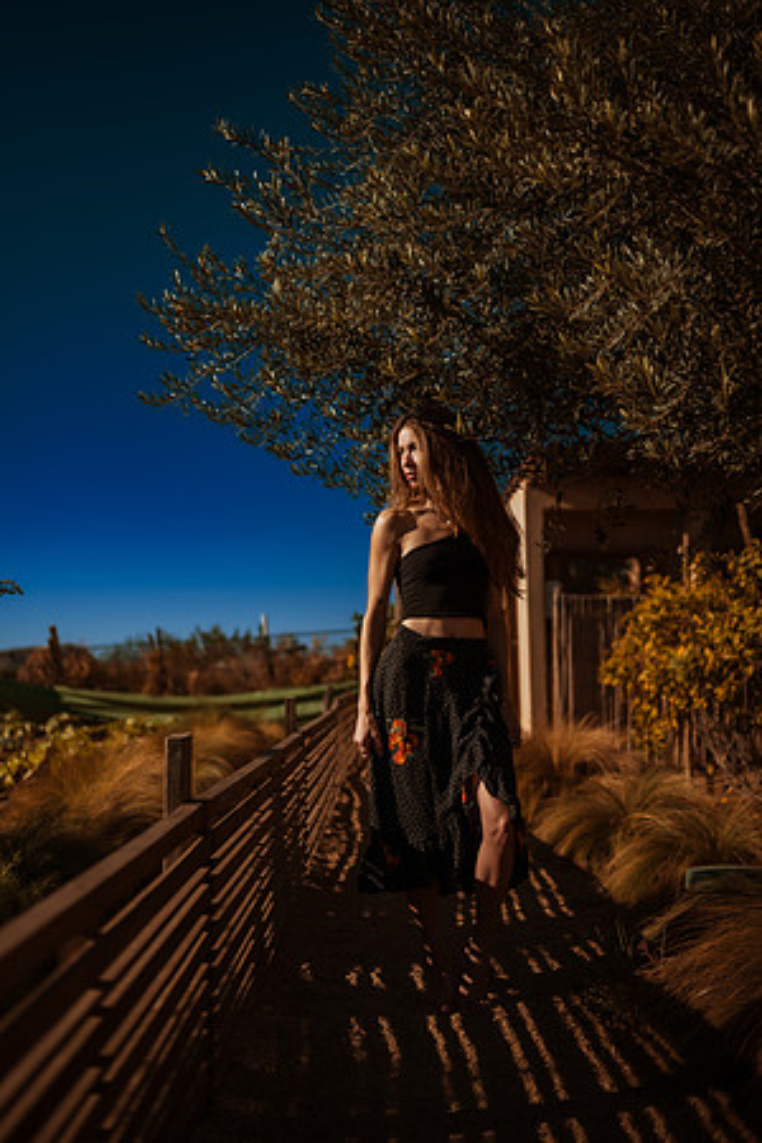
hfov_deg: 37.9
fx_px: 1111
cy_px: 572
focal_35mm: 35
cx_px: 381
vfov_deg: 54.4
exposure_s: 1/8000
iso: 50
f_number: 1.8
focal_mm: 35
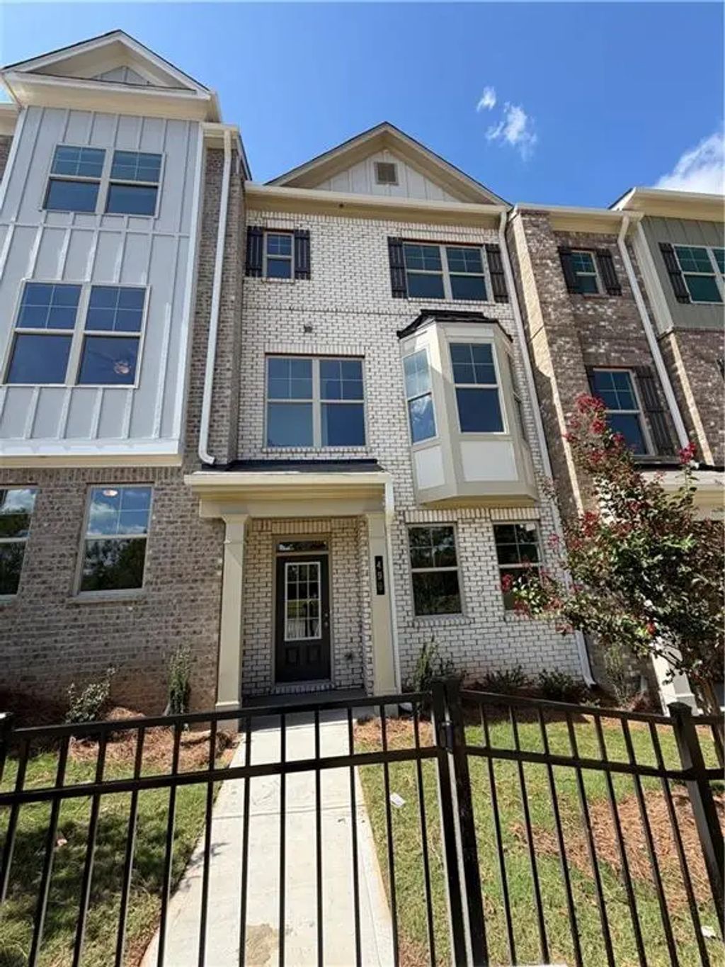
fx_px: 391
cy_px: 484
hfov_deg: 85.7
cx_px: 362
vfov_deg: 102.1
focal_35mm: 14
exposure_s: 1/770
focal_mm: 2.22
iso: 40
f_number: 2.2
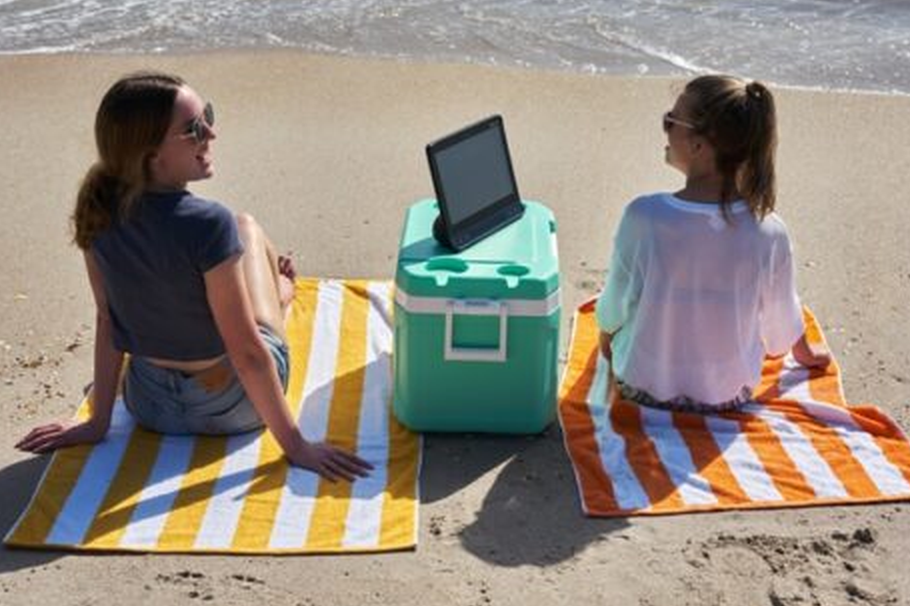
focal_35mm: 63
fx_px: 1587
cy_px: 224
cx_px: 486
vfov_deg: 21.6
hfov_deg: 32.0
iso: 125
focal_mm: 47.6
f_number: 5.6
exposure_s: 1/1000
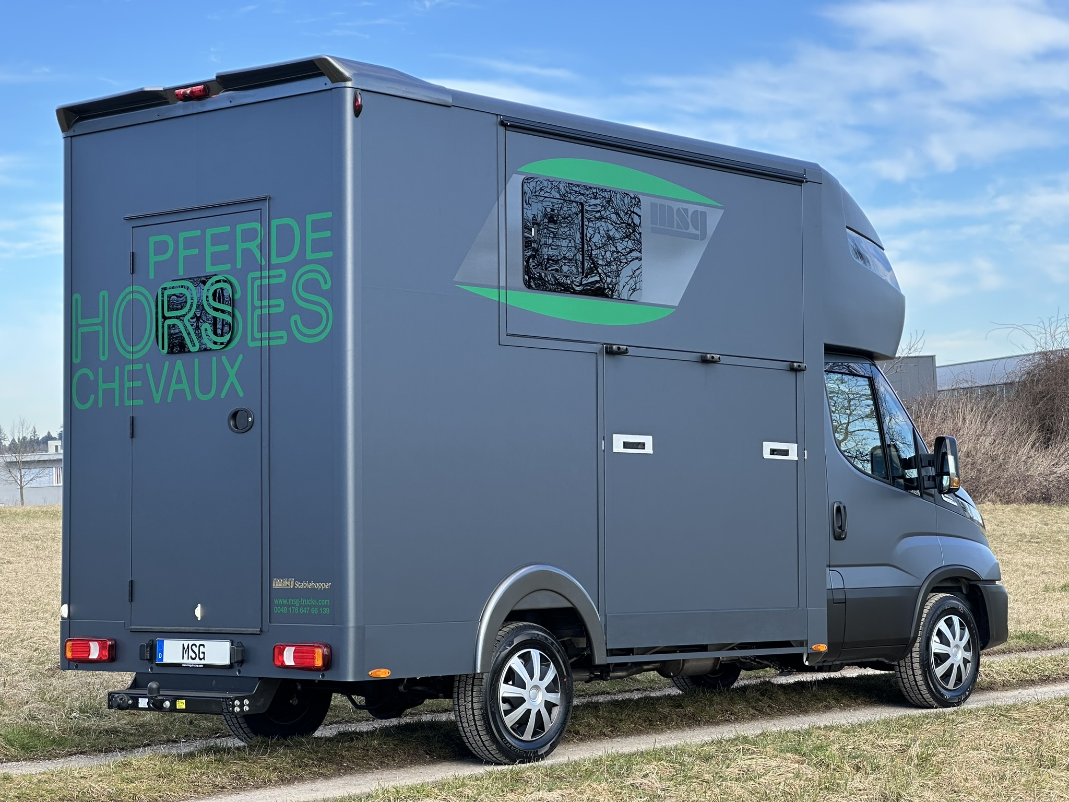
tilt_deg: +1.3
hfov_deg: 25.3
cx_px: 534
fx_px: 2378
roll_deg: +3.0
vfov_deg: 19.1
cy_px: 401
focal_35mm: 77
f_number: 2.8
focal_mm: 9
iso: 32
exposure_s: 1/174
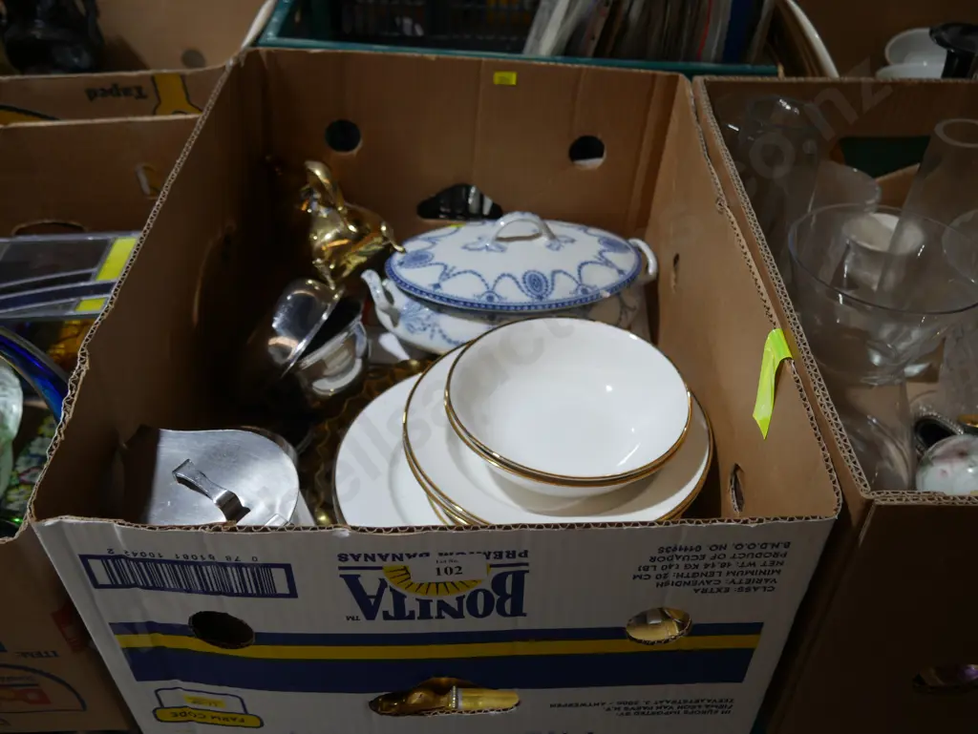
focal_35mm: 32
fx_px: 905
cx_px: 489
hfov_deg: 56.8
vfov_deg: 44.2
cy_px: 367
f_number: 3.6
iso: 200
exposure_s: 1/100
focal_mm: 16
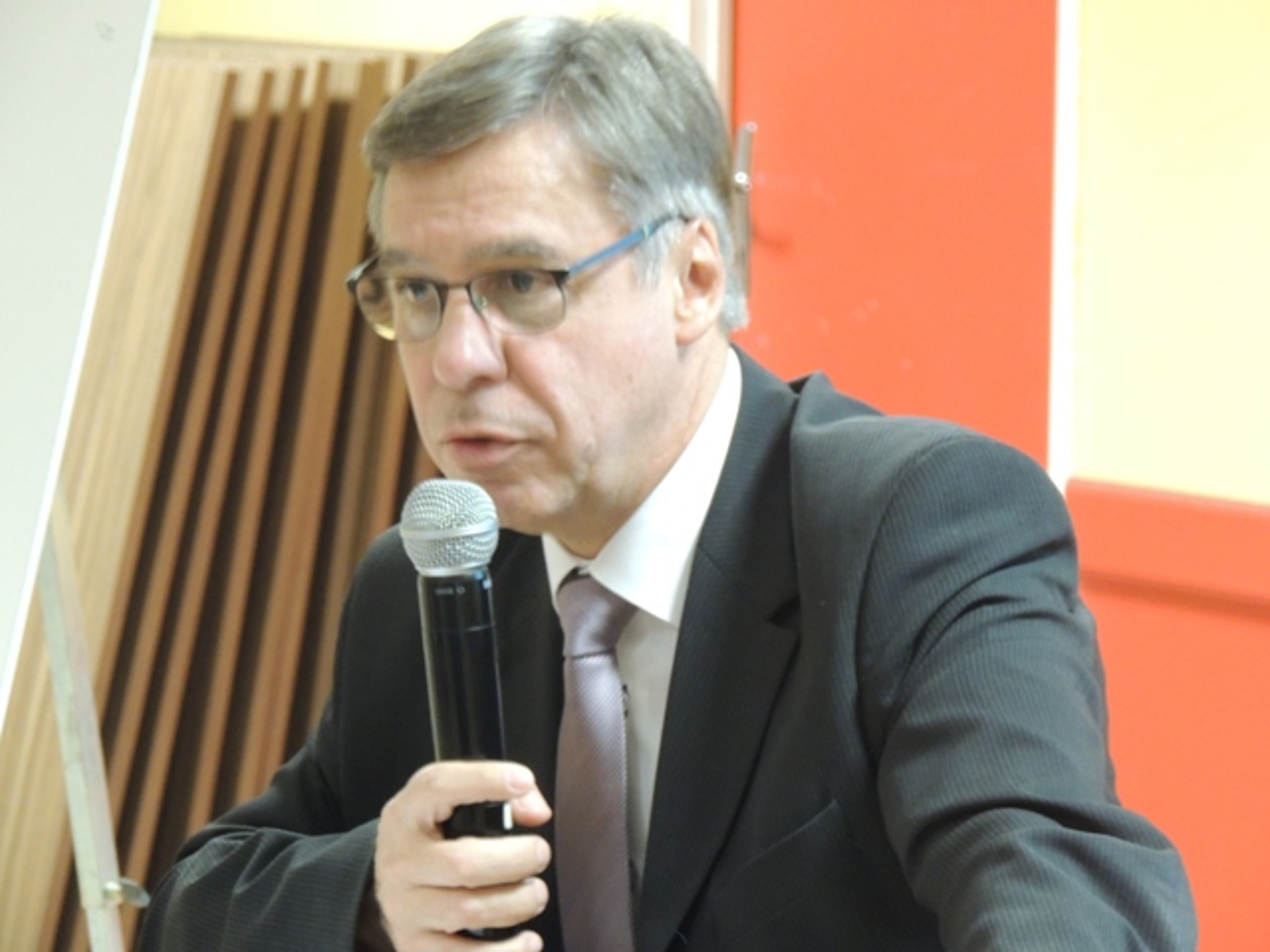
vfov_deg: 5.9
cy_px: 476
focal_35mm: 250
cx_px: 635
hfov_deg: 7.9
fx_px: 9172
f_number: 4.7
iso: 800
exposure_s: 1/8
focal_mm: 44.5
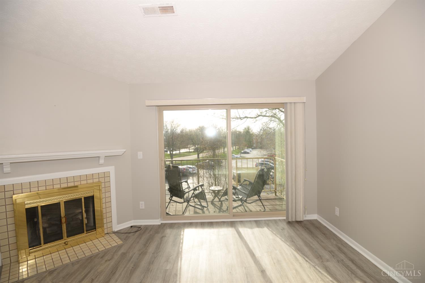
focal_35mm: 16
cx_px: 212
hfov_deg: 96.7
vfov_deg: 73.7
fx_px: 189
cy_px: 142
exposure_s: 1/125
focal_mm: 16
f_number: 5.6
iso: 100
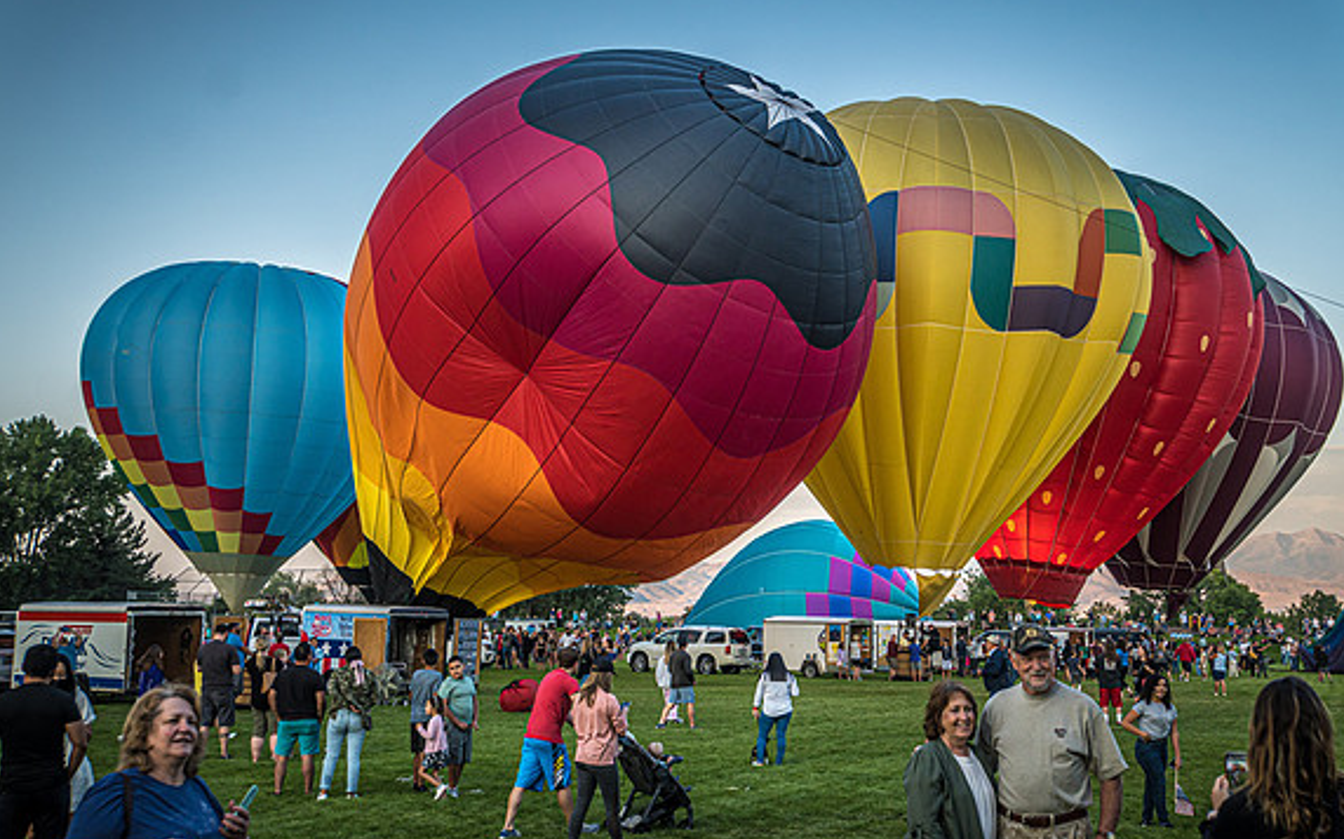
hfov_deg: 44.4
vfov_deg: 28.6
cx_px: 677
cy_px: 422
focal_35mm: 45
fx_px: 1648
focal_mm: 29
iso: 400
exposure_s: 1/160
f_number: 5.6
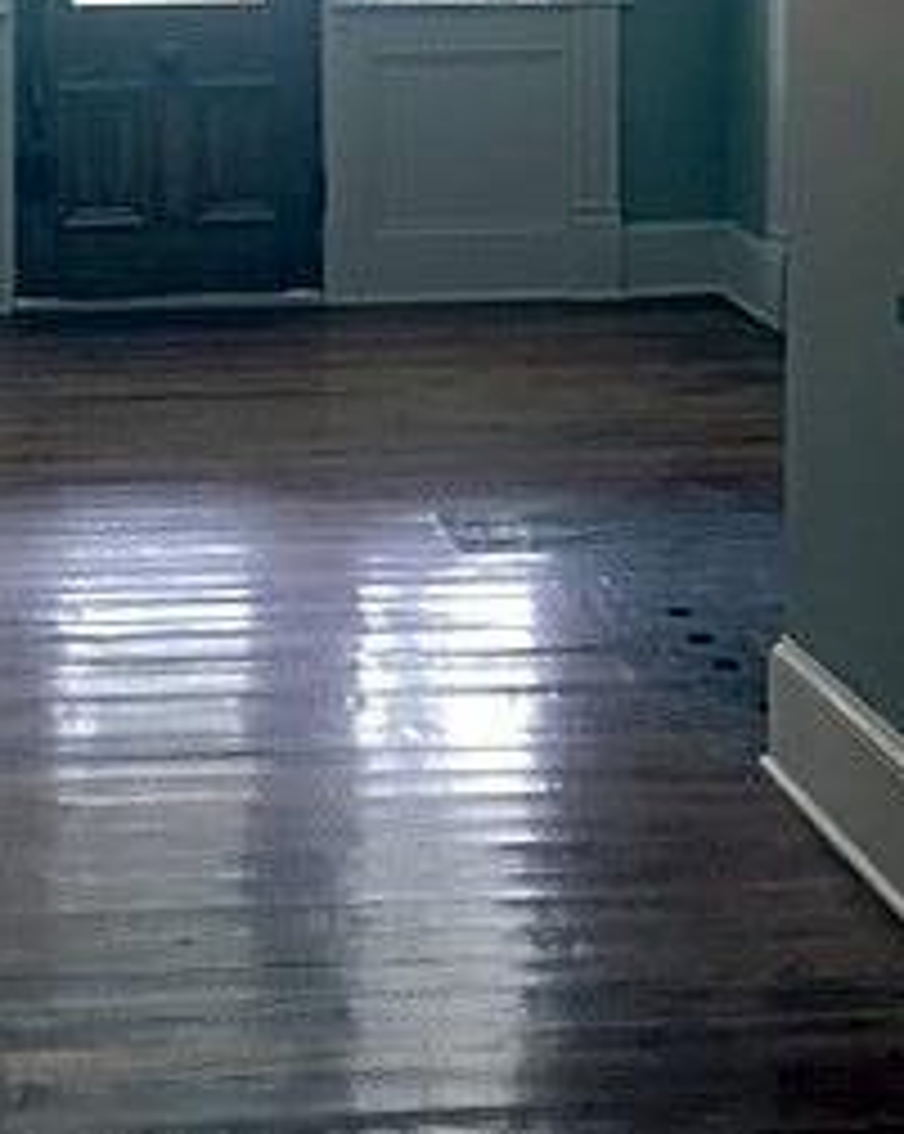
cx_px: 202
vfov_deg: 24.9
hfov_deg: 21.0
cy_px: -58
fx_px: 2412
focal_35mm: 72
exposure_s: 1/30
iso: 32
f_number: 2.2
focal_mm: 4.15
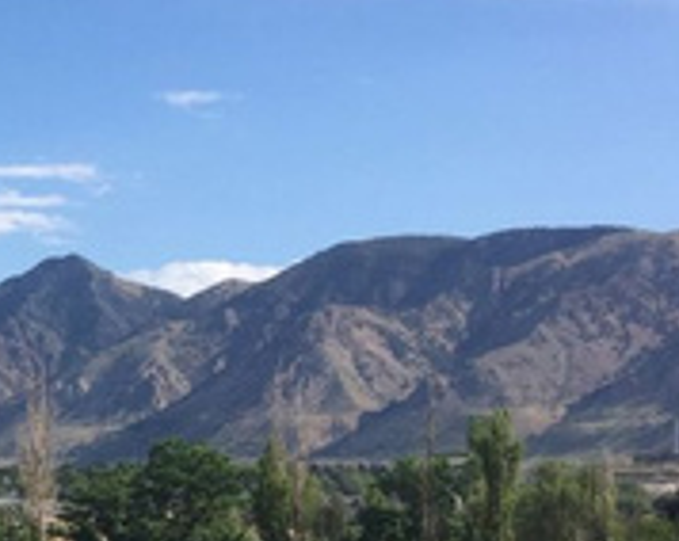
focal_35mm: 102
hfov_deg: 16.8
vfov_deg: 15.0
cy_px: 453
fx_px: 2048
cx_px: -389
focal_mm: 4.15
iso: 32
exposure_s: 1/1799
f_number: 2.2
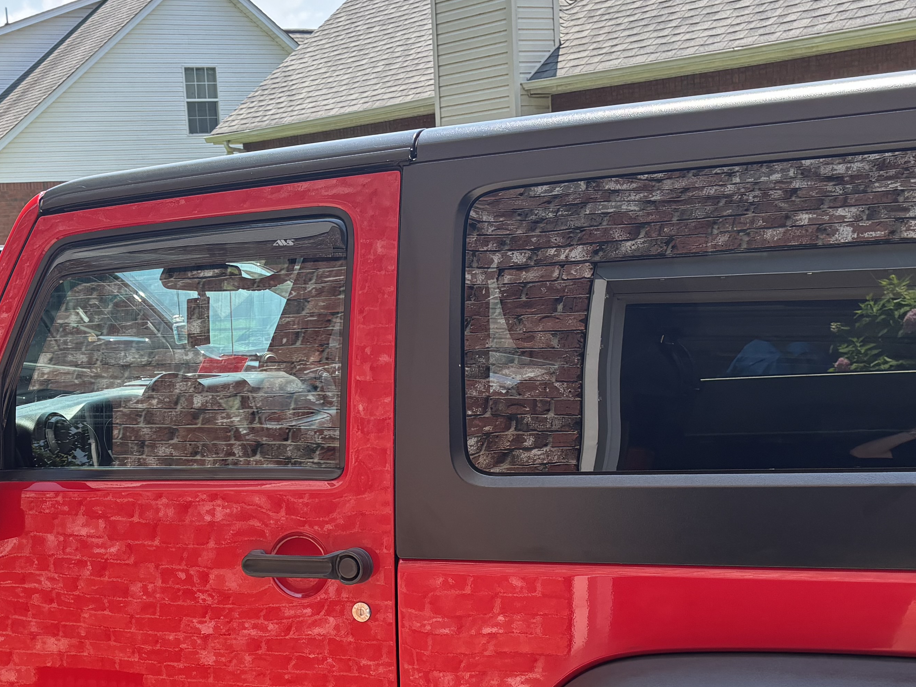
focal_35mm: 56
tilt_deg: -6.9
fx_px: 1482
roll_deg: +3.4
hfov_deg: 33.9
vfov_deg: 25.8
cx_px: 282
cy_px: 511
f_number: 1.6
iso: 50
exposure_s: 1/634
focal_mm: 5.96
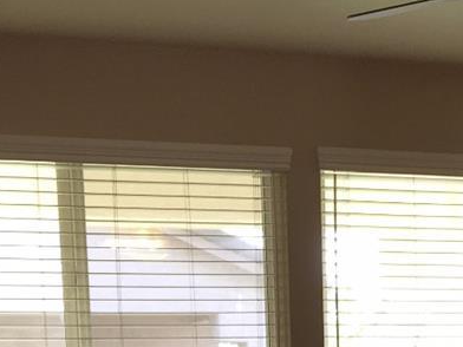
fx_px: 1485
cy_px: 585
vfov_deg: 12.4
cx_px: 386
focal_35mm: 111
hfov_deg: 17.5
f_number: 2.2
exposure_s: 1/120
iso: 40
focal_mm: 4.15
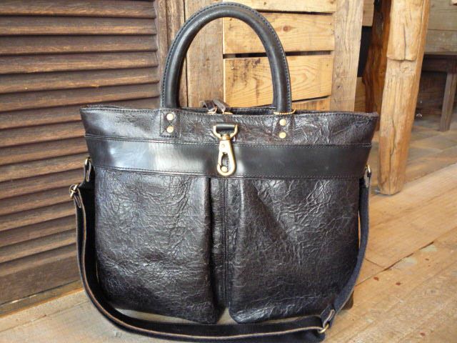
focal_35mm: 30
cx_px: 228
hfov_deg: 60.0
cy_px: 172
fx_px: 396
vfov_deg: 46.8
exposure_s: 1/13
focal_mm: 5.2
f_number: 3.3
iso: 400
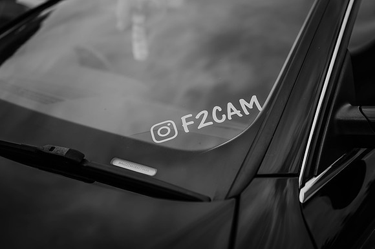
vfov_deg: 37.8
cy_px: 124
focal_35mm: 35
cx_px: 188
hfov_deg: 54.5
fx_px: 364
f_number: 1.8
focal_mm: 35
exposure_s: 1/1000
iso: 100
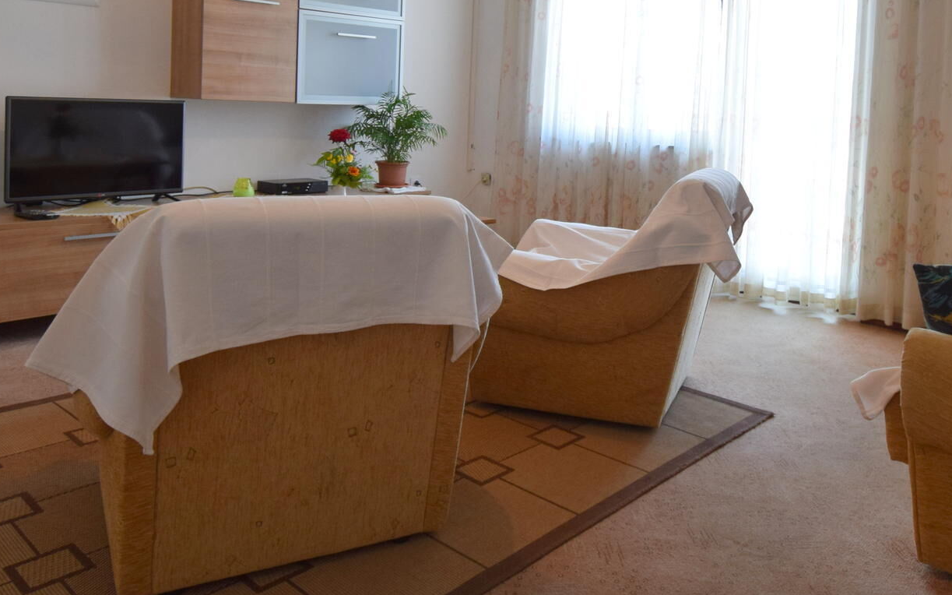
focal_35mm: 30
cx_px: 537
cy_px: 111
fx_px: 778
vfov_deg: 40.0
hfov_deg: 62.7
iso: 500
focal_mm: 10
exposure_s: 1/60
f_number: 4
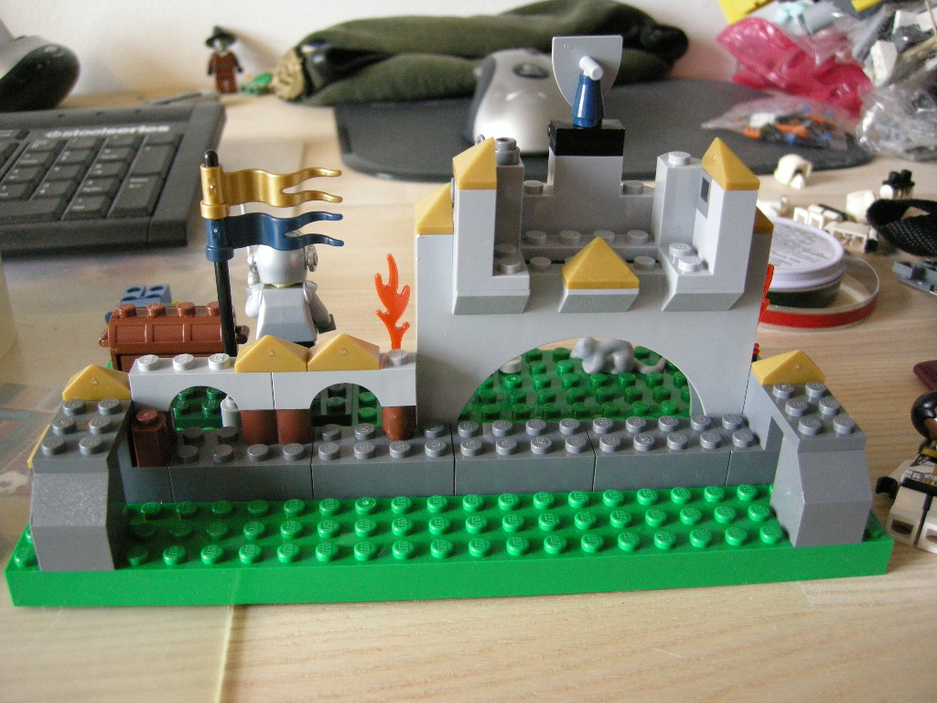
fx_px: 974
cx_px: 468
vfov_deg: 39.7
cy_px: 352
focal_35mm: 36
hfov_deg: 51.4
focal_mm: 7.5
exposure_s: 1/54.7
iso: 400
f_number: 2.7
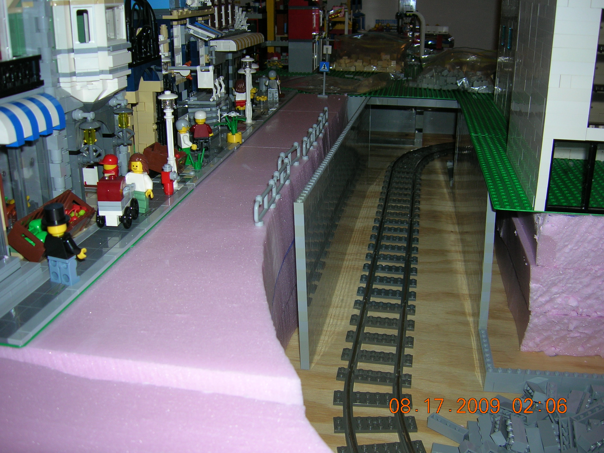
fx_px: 593
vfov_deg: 41.8
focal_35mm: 34
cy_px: 226
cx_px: 302
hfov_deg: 54.0
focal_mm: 5.7
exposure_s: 1/60.1
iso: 50
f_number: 2.9
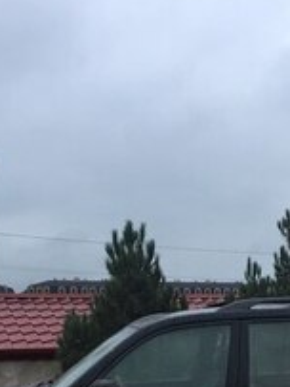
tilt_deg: -4.3
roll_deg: +1.5
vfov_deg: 25.4
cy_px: 429
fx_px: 794
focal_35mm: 71
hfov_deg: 20.6
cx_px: 191
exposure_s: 1/33
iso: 64
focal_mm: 4.15
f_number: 2.2
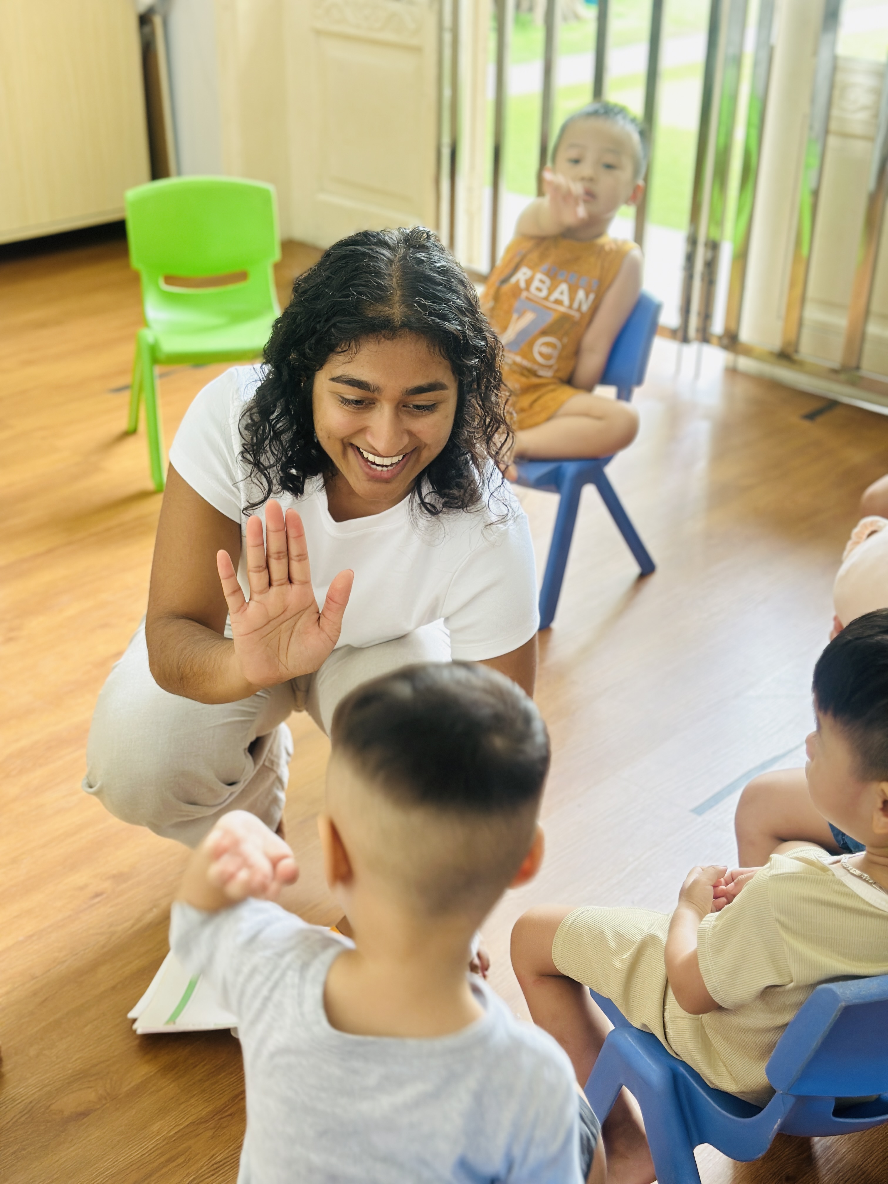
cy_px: 592
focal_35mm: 48
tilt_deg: -26.8
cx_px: 444
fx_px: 1642
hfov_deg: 30.3
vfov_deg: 39.7
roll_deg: -2.9
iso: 125
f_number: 1.78
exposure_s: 1/60
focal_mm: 6.86
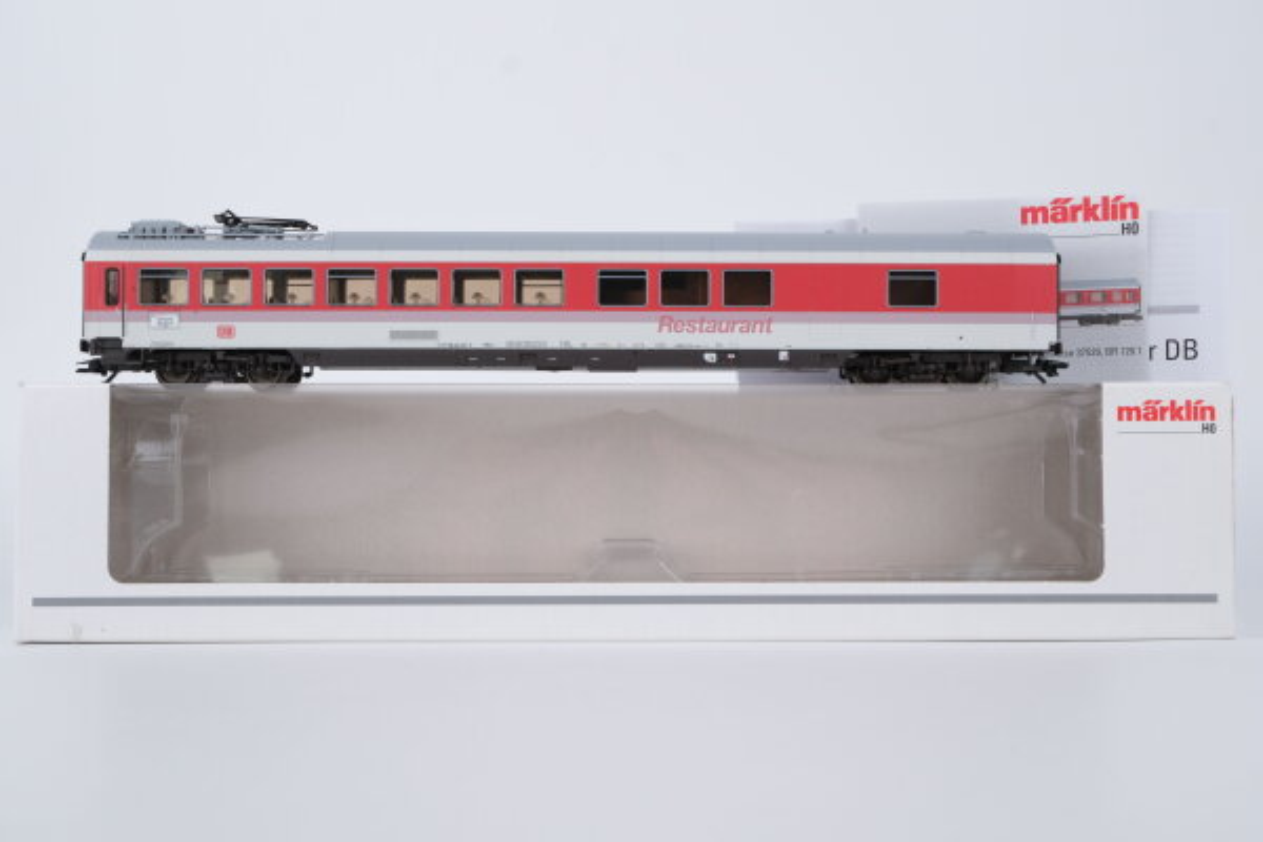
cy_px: 421
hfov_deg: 43.6
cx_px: 632
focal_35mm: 45
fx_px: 1579
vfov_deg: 29.9
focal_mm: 30
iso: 400
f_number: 10
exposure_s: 1/125
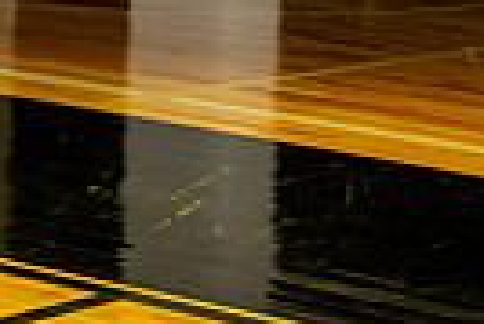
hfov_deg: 8.7
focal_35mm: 237
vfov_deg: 5.6
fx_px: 3190
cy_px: -422
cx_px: 251
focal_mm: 70
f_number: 8
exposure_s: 1/125
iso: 100
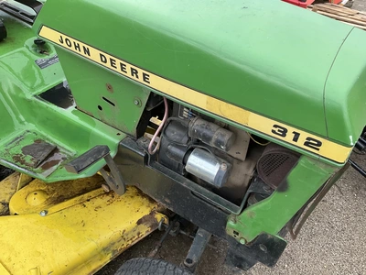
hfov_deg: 61.7
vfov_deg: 48.2
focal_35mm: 29
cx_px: 183
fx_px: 307
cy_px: 138
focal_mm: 3
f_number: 1.8
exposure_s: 1/122
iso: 40
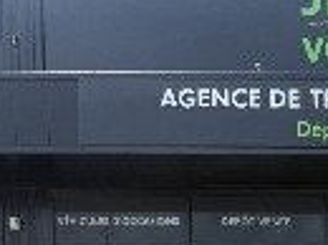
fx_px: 728
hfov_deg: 22.4
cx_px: 439
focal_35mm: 77
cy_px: 364
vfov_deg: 17.3
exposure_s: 1/3279
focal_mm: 6.76
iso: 100
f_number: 1.78
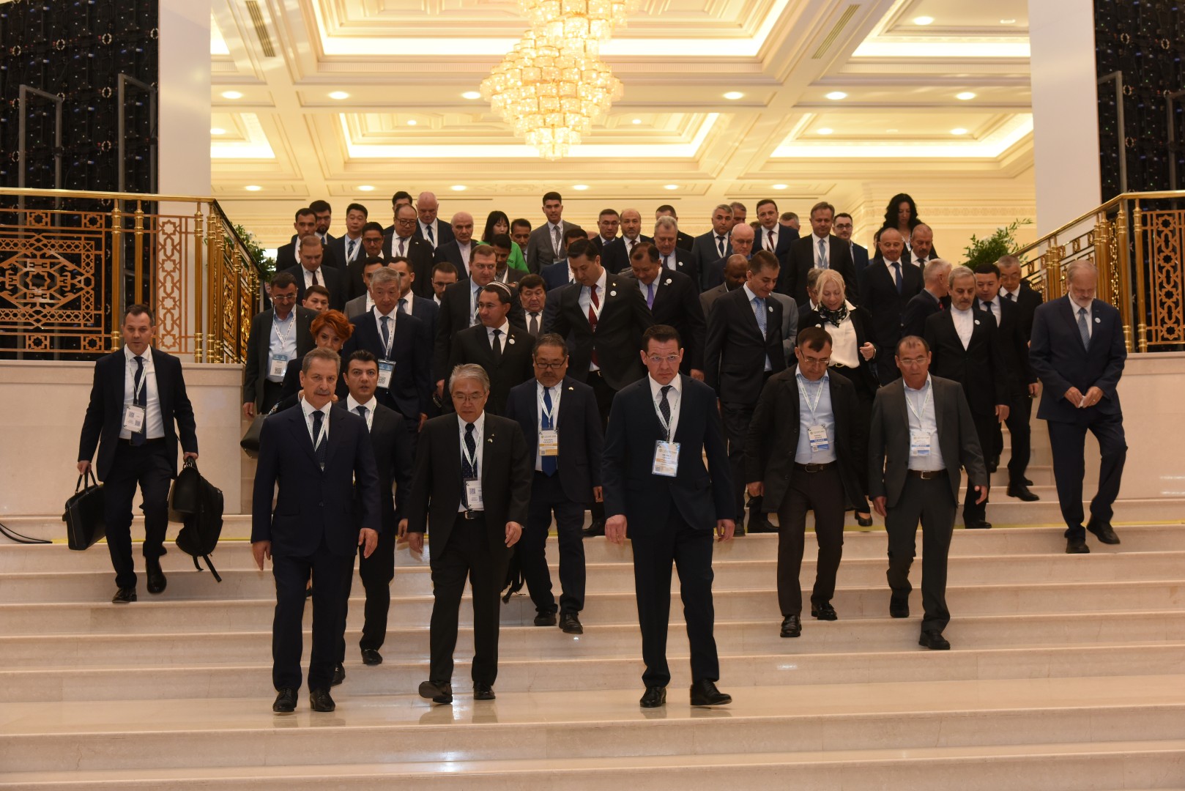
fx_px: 1811
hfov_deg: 36.2
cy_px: 396
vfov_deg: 24.6
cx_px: 592
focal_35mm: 55
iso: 1600
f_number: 6.3
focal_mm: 55
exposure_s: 1/100
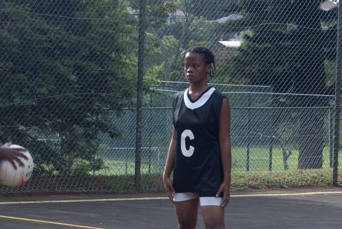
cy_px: 118
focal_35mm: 212
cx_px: 326
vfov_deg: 6.5
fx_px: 2019
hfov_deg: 9.6
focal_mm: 55
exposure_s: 1/125
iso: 100
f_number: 6.3
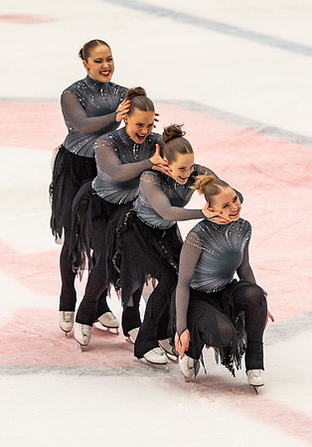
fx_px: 3872
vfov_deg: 6.6
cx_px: 157
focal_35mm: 307
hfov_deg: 4.6
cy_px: 212
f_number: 4
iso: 900
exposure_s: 1/500
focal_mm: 122
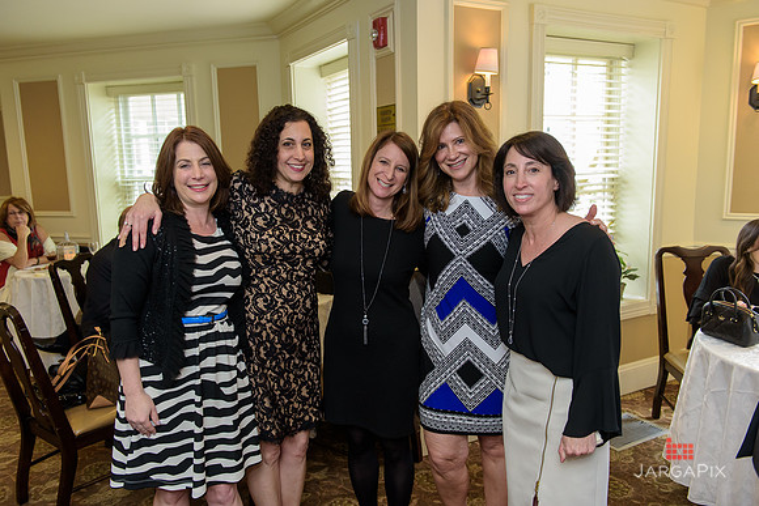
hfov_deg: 65.5
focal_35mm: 28
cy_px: 253
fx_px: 590
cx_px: 380
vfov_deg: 46.4
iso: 1600
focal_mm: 28
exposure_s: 1/125
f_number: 3.2
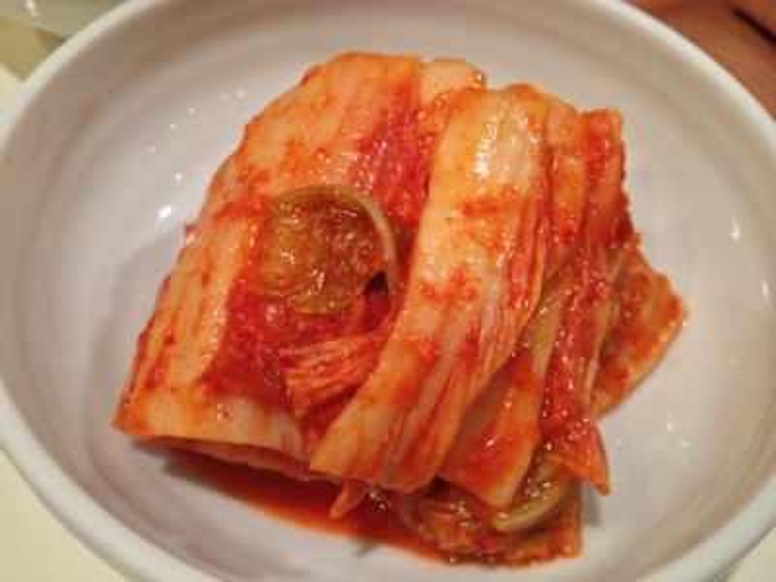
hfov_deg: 52.6
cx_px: 388
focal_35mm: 35
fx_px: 785
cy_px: 291
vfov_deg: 40.7
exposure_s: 1/20
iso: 320
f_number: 2.4
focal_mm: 4.28
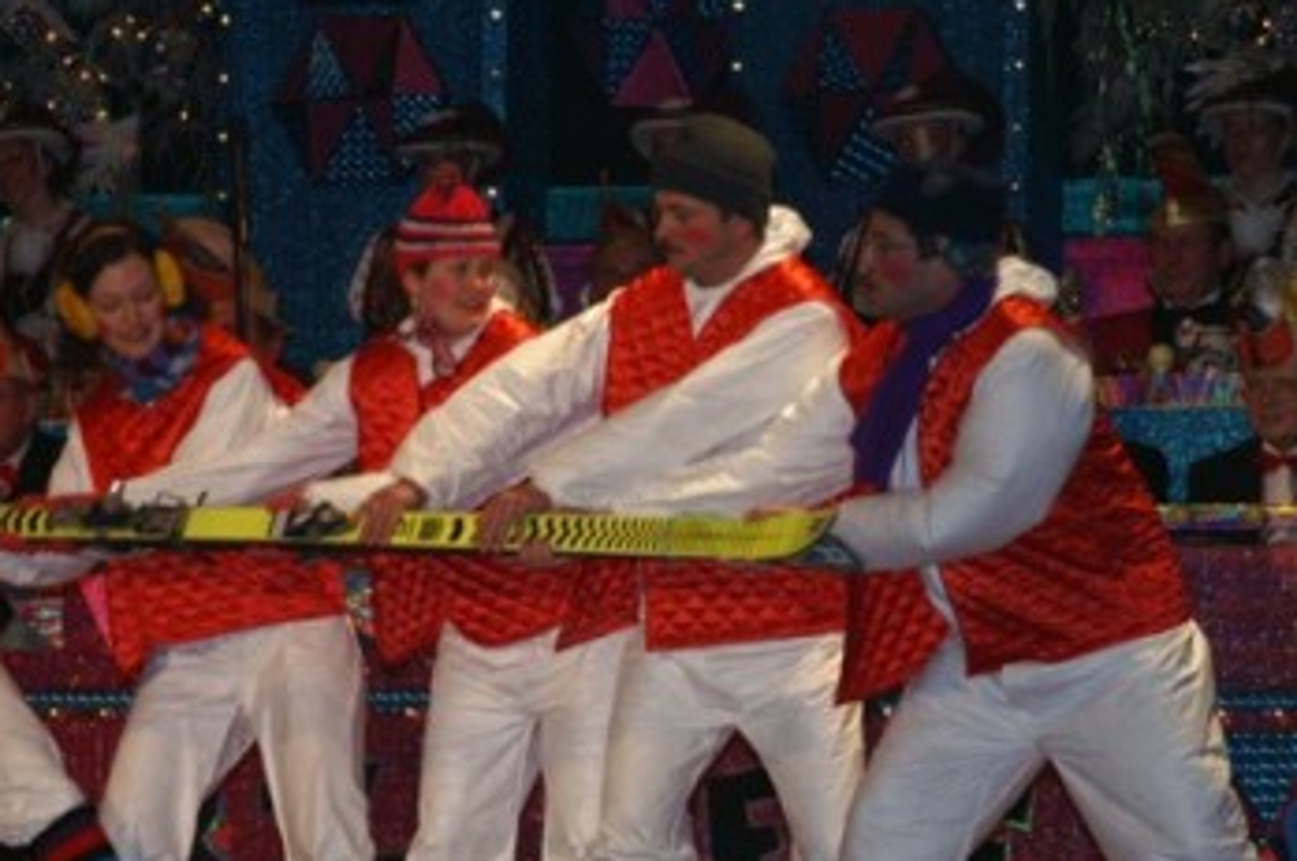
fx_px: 6718
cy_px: 557
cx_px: 462
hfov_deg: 11.0
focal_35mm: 187
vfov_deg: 7.3
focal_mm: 85
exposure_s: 1/60
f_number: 5.6
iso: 400
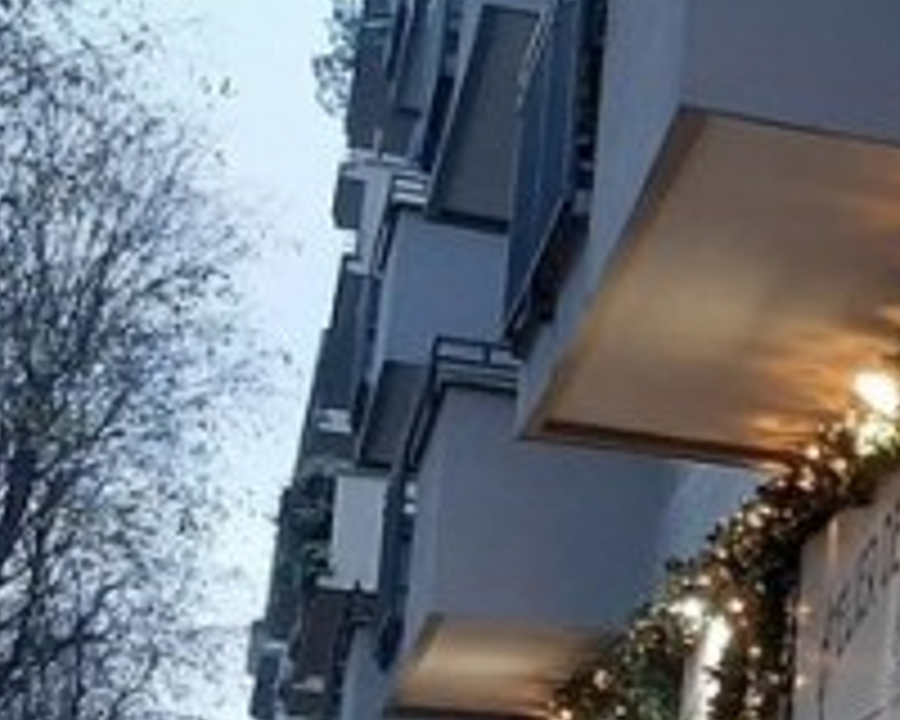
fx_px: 2983
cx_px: 1863
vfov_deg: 13.6
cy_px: 720
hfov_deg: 14.1
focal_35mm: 112
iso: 160
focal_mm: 3.93
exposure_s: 1/50
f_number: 1.7
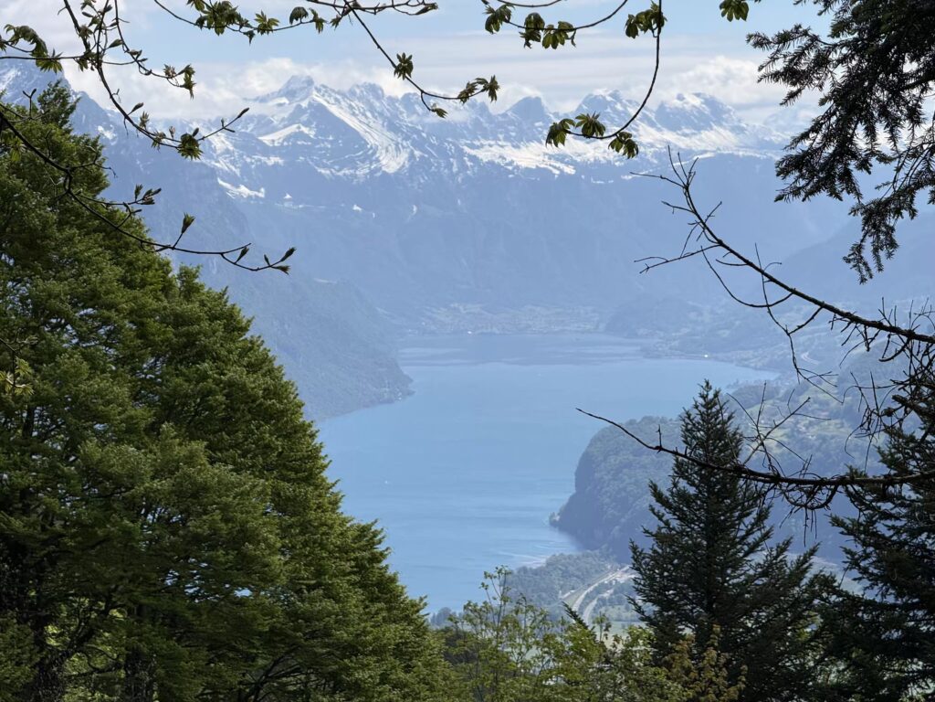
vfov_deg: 12.3
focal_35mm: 120
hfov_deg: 16.4
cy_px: 351
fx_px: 3241
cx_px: 468
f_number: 2.8
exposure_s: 1/2439
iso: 50
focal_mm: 15.66
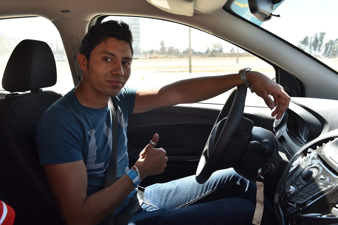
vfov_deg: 38.9
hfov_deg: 55.8
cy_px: 112
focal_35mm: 34
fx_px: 319
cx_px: 169
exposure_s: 1/125
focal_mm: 34
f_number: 6.3
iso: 200
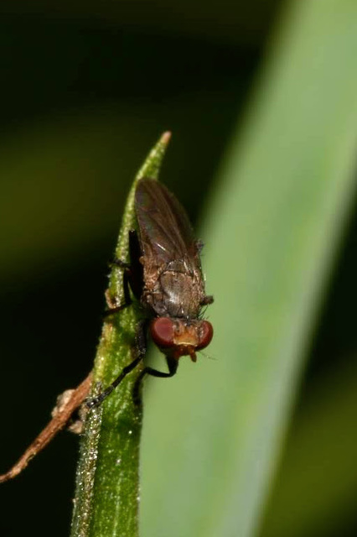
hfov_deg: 8.7
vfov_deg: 13.0
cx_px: 178
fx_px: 2345
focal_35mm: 158
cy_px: 268
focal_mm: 105
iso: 100
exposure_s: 1/60
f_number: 32
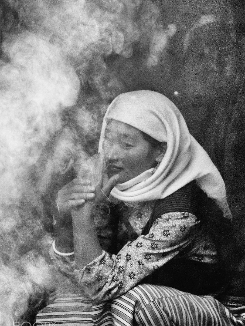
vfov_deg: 17.1
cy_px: 171
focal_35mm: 115
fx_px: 1085
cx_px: 122
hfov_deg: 12.9
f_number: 5
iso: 4000
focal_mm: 70
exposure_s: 1/1600
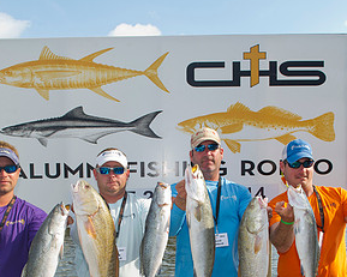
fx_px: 503
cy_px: 223
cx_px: 177
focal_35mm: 49
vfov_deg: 30.1
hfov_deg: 38.1
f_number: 6.3
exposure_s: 1/250
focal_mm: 26
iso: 125
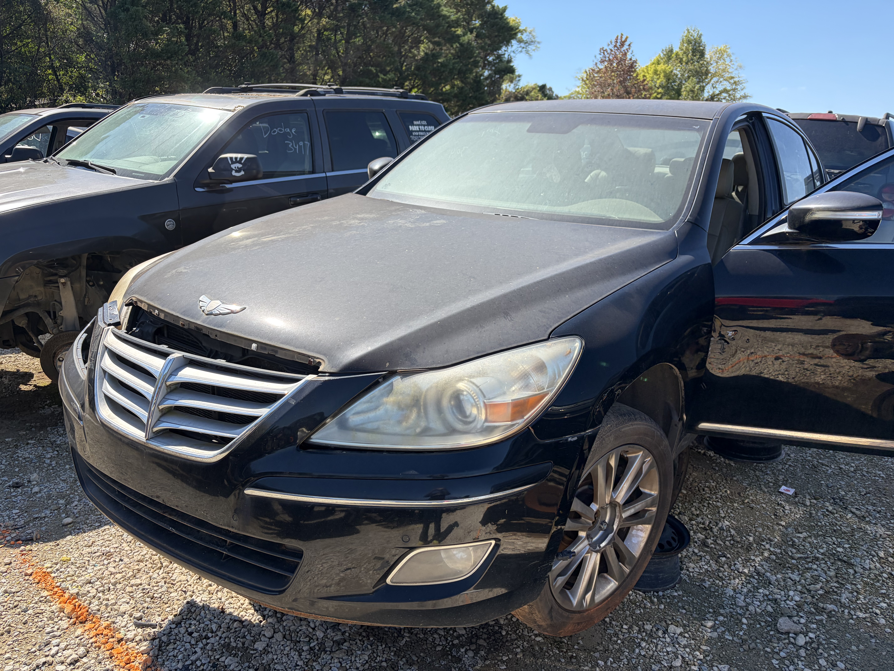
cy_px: 336
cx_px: 447
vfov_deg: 53.1
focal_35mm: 26
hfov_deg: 67.3
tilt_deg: -12.8
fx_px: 671
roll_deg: -4.1
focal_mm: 5.96
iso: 64
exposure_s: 1/1953
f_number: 1.6
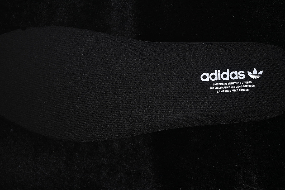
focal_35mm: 75
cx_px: 142
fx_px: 594
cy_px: 95
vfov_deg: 18.2
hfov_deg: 27.0
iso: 160
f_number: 6.3
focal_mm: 50
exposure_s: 1/60
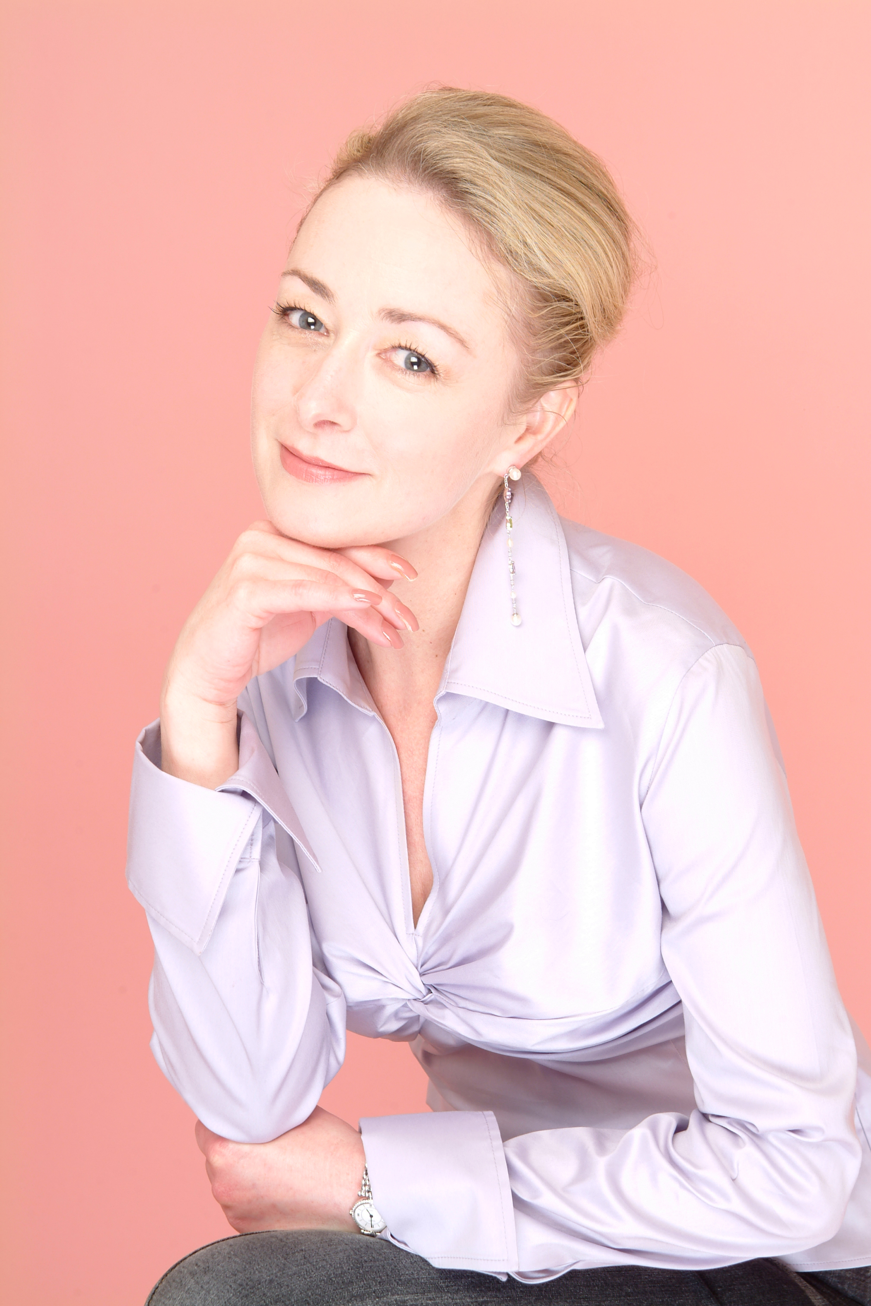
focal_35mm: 134
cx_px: 436
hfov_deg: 10.3
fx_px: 4845
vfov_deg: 15.4
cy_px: 653
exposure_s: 1/60
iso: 100
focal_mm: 89
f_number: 8
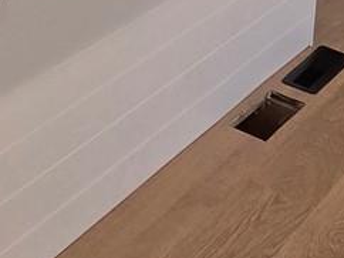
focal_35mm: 86
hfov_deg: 18.7
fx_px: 854
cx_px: -239
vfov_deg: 13.8
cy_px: -302
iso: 80
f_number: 2.2
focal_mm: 2.2
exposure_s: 1/120
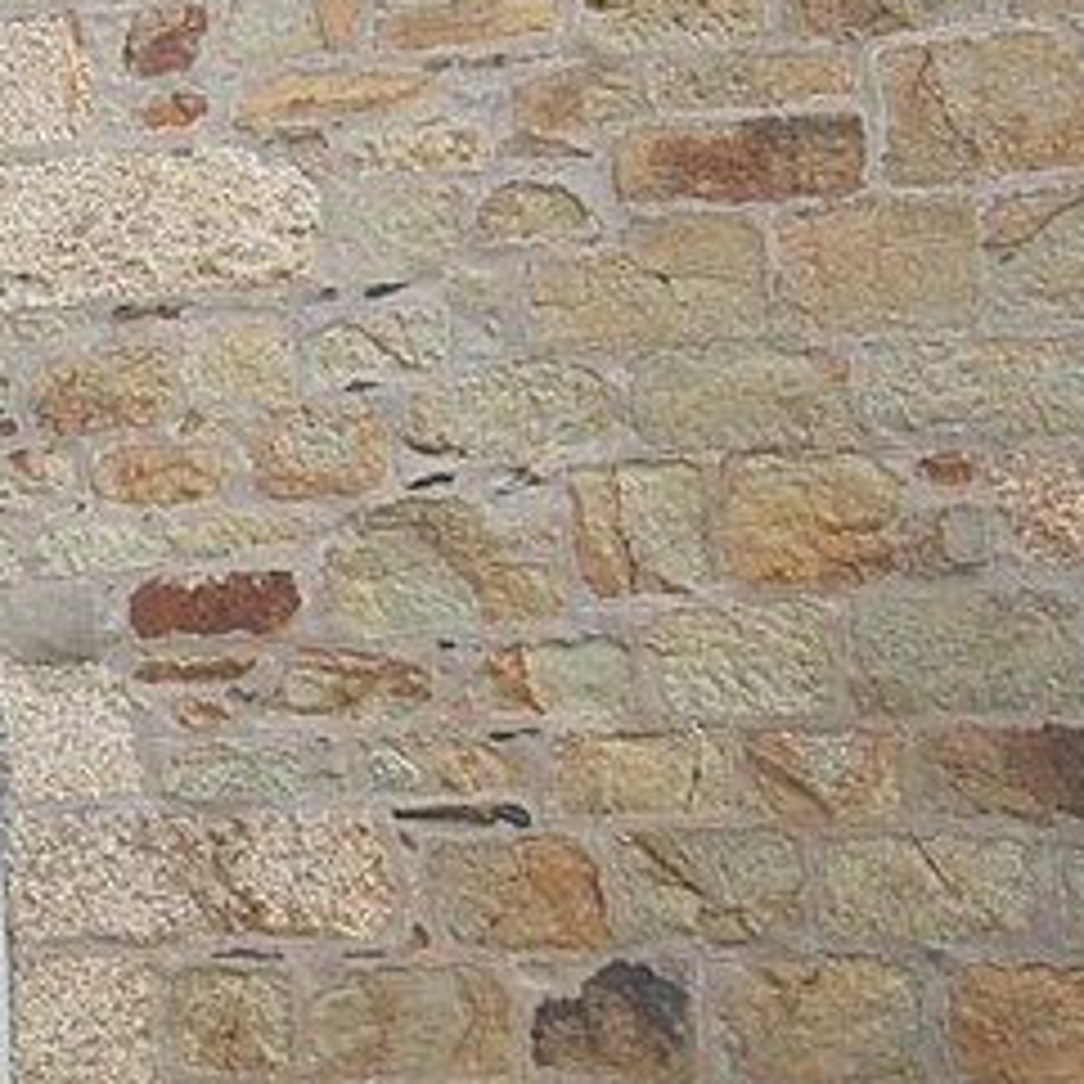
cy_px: 493
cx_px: -544
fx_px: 2303
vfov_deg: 26.5
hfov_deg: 22.0
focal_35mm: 65
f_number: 4.5
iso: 400
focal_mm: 12
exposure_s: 1/50
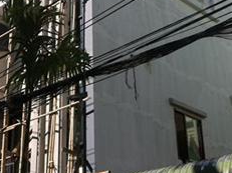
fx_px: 522
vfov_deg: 18.9
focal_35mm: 78
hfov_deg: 24.4
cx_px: 26
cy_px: 66
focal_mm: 3.85
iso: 80
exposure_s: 1/1040
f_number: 2.8
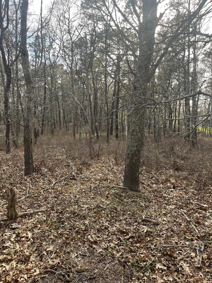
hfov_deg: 53.1
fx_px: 212
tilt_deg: -5.2
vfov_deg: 67.3
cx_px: 106
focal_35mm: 26
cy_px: 142
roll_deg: -0.5
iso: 50
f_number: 1.6
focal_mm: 5.1
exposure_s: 1/346
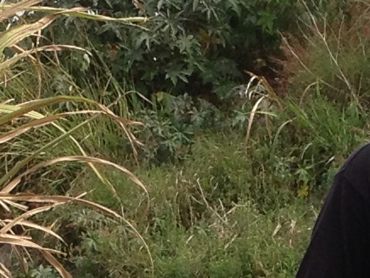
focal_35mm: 262
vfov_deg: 5.6
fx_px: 2800
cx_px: 271
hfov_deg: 7.6
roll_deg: +1.8
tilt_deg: -8.8
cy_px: 426
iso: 50
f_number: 2.4
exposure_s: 1/890
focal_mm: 4.28
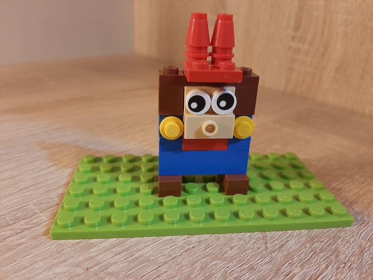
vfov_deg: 51.4
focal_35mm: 27
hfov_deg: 65.3
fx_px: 291
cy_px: 140
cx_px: 186
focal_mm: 3.93
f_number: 1.7
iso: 200
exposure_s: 1/25
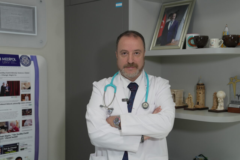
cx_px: 120
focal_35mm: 57
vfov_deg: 23.8
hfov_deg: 35.1
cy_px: 80
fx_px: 380
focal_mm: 57
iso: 640
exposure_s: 1/100
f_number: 2.8
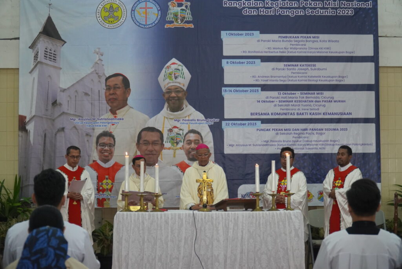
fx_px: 938
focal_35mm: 84
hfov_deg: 24.2
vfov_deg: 16.3
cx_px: 201
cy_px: 134
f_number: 4
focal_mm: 56
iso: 1600
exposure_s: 1/160
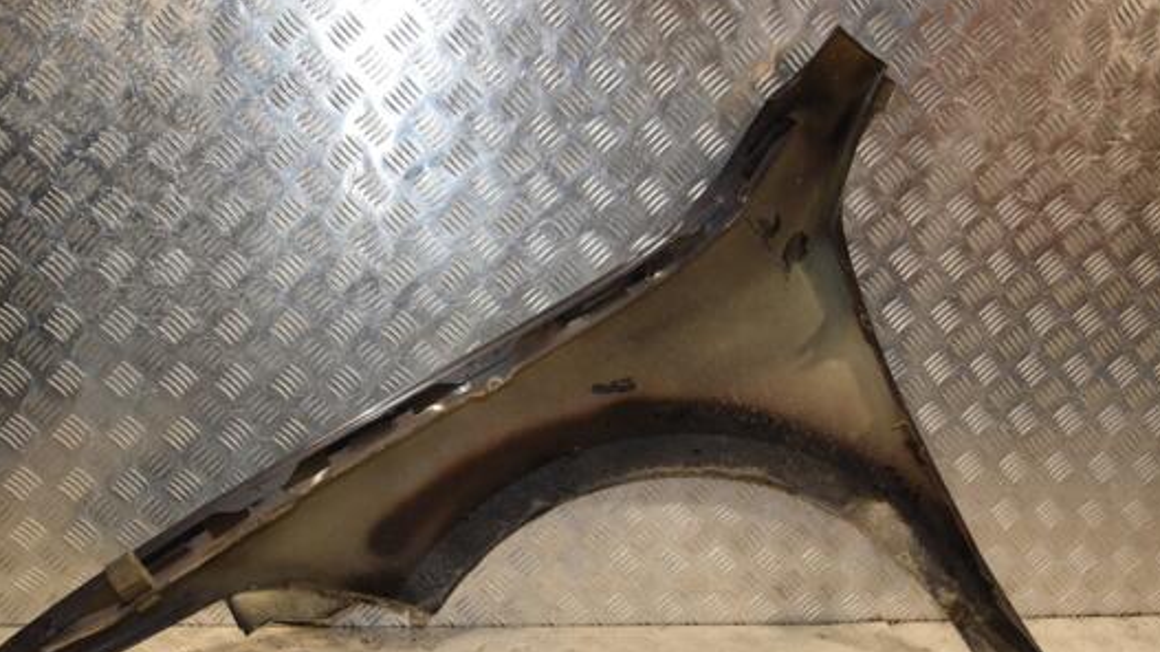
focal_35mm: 38
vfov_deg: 31.2
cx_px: 513
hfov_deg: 53.2
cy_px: 432
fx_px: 1156
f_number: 6.3
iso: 800
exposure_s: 1/200
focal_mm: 21
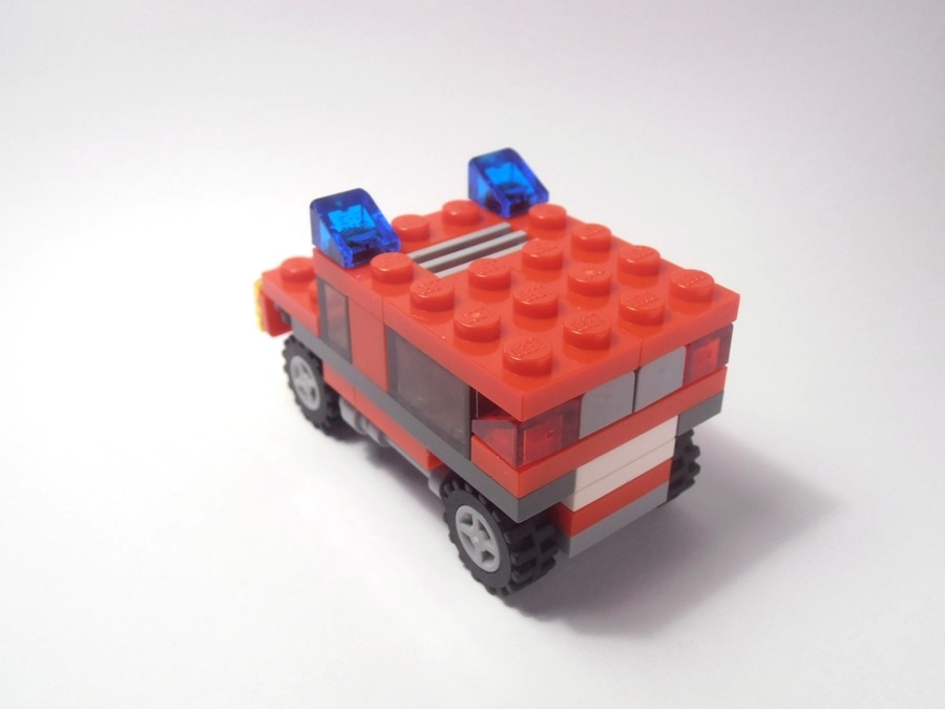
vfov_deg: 38.7
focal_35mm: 37
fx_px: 1010
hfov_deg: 50.1
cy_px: 354
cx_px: 472
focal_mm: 6.61
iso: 80
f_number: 3.9
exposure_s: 1/50
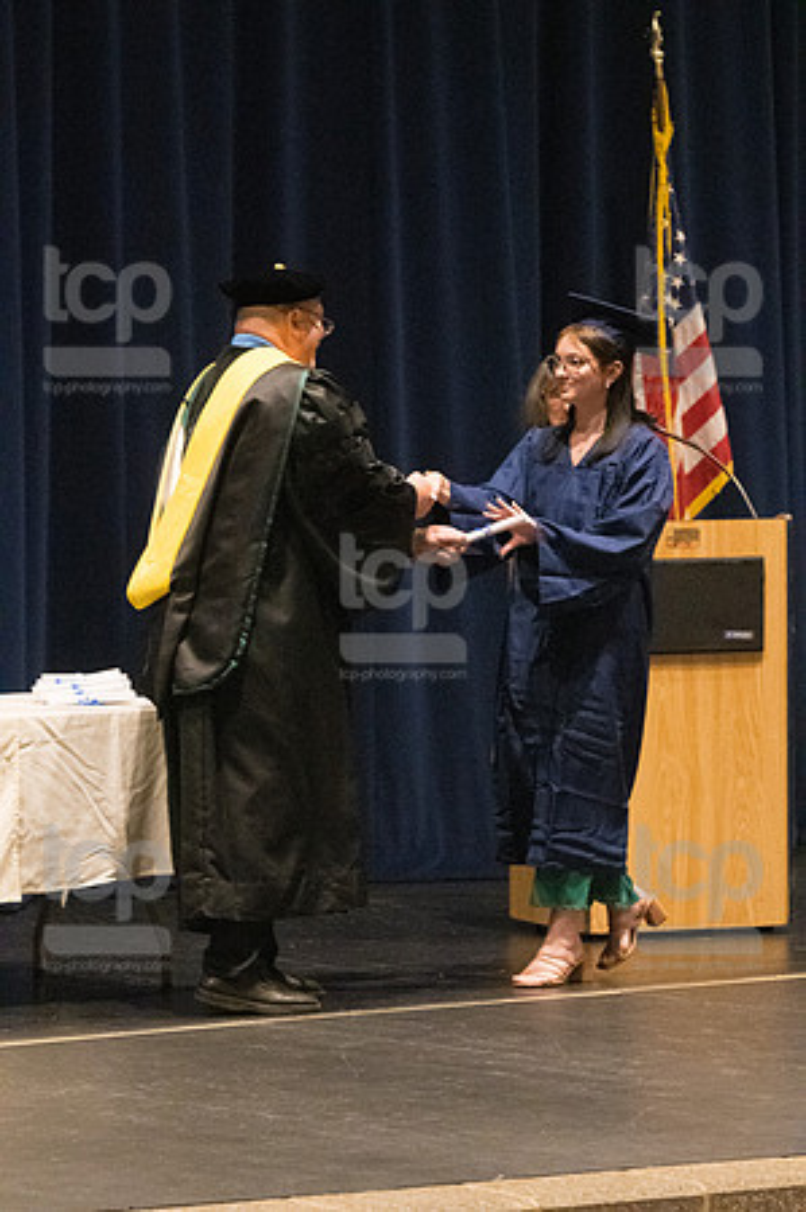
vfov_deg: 10.2
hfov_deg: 6.8
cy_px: 606
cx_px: 403
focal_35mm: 202
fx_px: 6799
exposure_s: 1/250
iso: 8000
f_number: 4.5
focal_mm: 135
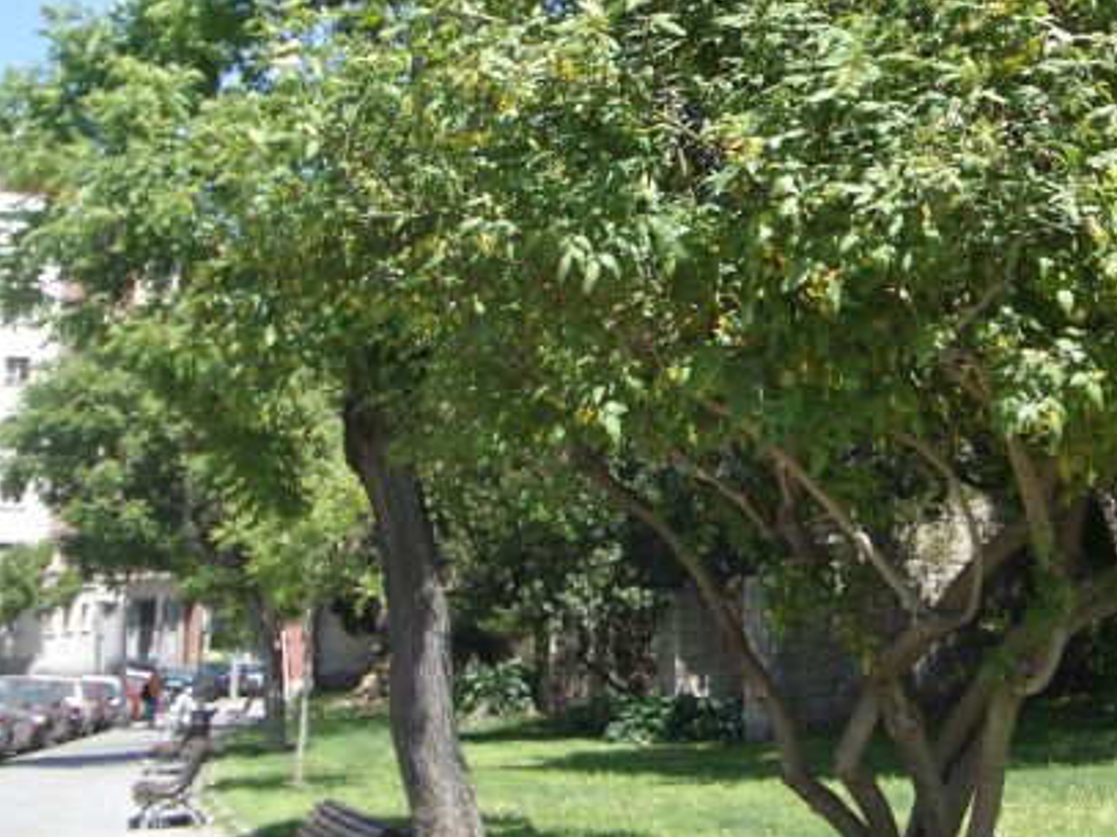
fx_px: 1774
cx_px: 829
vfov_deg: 26.3
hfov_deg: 34.3
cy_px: 258
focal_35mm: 55
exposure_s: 1/500
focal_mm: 5.8
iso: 50
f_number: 2.6
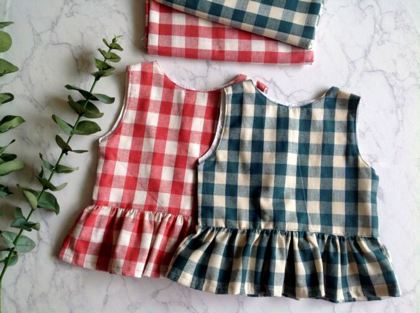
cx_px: 210
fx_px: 424
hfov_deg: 52.7
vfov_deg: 40.6
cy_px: 156
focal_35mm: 35
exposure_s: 1/167
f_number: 2.4
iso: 50
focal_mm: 4.28
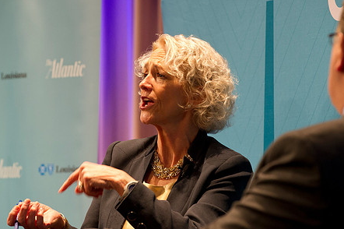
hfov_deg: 9.2
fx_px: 2129
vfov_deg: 6.2
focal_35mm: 223
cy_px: 117
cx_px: 160
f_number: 4
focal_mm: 170
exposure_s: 1/100
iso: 2500
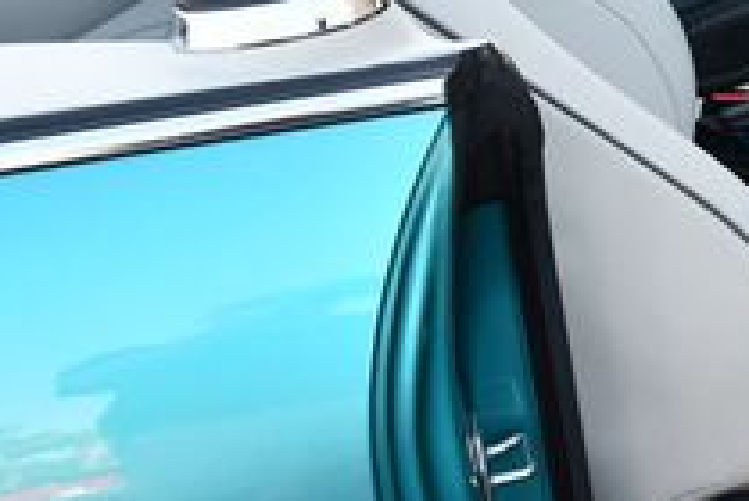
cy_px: -64
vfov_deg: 12.3
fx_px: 2292
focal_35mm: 110
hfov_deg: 17.2
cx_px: 1025
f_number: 4.5
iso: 400
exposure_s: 1/250
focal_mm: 18
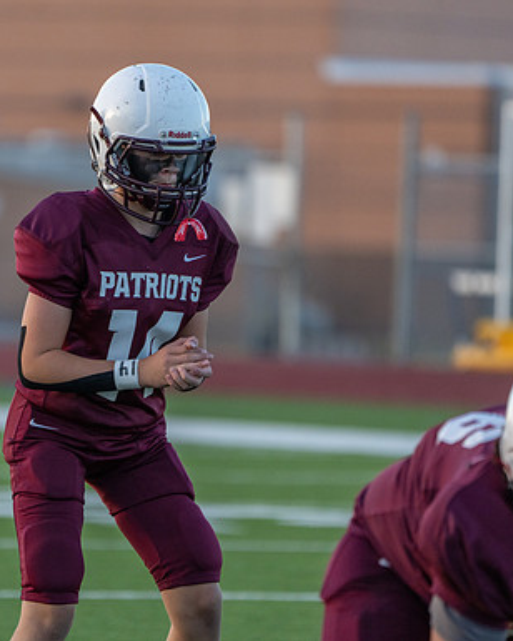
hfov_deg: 2.7
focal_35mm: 566
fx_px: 10742
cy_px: 320
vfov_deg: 3.4
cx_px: 148
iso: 2000
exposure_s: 1/1250
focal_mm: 400
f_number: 5.6
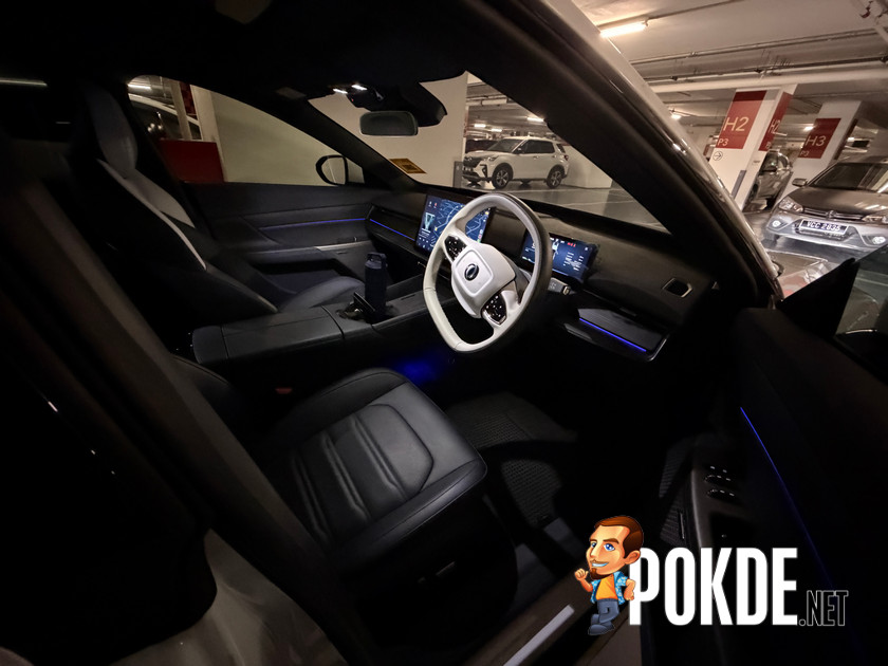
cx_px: 444
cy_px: 333
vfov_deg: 85.7
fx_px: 359
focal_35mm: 14
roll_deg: -3.8
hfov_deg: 102.1
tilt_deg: -28.0
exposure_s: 1/25
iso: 2000
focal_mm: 2.22
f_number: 2.2
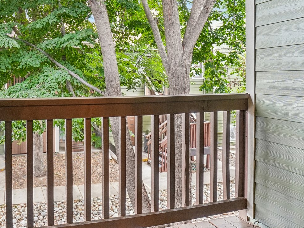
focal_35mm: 30
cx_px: 89
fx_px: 263
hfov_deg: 57.9
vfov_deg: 46.3
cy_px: 83
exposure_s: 1/13
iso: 320
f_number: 8
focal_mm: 10
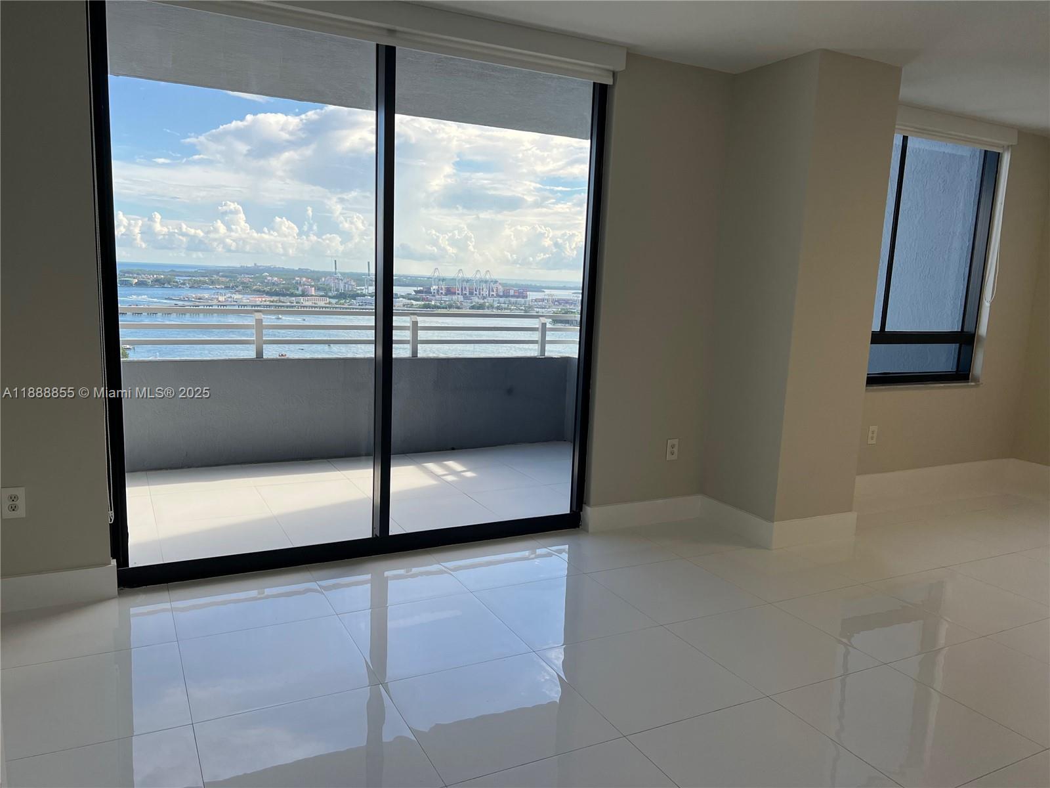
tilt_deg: -8.7
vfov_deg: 53.1
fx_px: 789
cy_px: 394
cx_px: 525
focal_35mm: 26
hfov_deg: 67.3
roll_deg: -1.9
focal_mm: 5.7
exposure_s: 1/718
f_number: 1.5
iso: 50
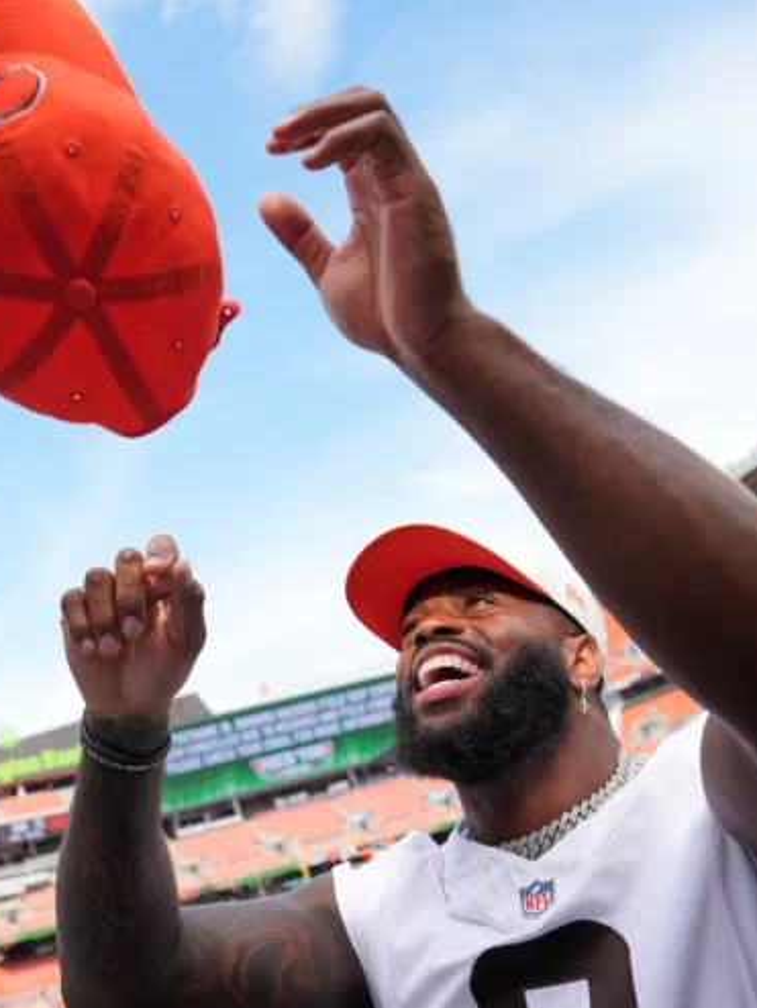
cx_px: 149
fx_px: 1020
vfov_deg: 52.6
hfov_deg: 39.1
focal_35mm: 35
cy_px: 506
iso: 320
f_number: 4
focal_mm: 24
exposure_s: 1/1250
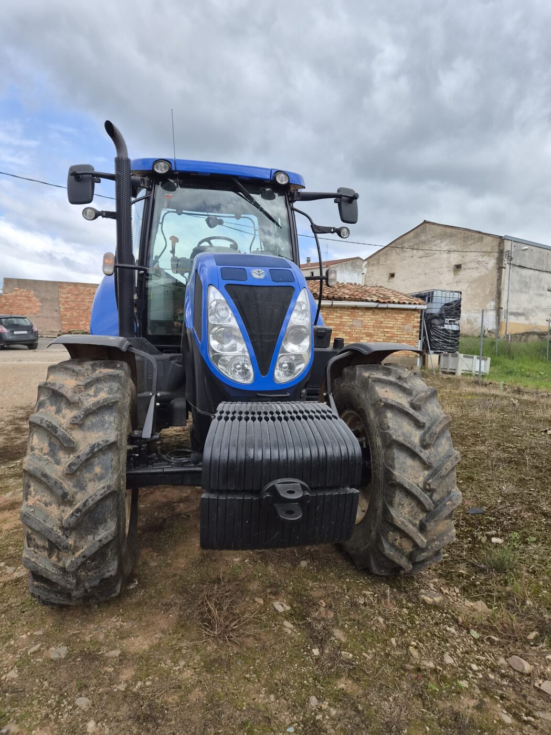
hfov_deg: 58.9
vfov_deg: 73.9
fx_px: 488
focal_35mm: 23
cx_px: 276
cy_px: 368
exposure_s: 1/2768
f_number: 1.8
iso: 80
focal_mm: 5.4
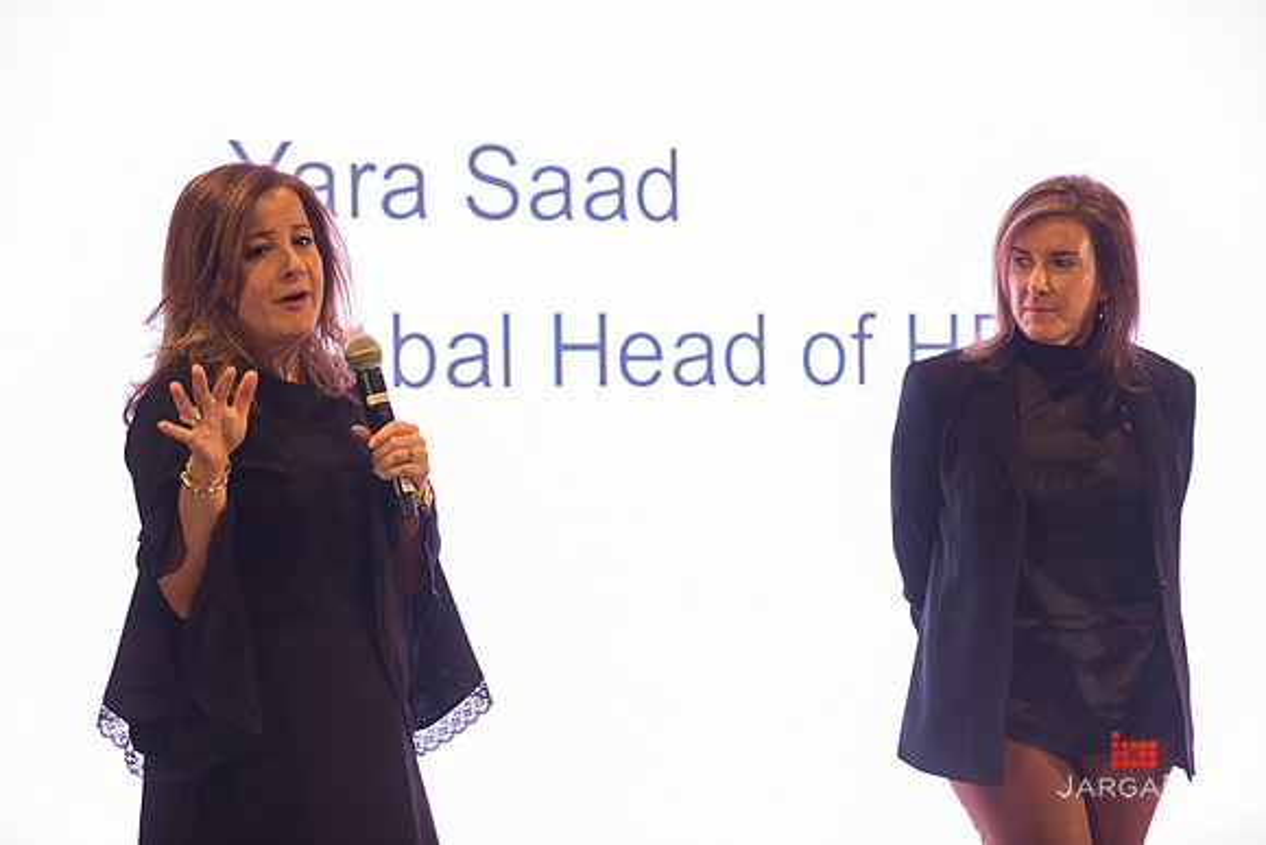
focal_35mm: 145
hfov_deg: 14.2
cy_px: 422
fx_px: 5100
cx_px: 633
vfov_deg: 9.5
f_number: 3.2
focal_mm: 145
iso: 1600
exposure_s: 1/200
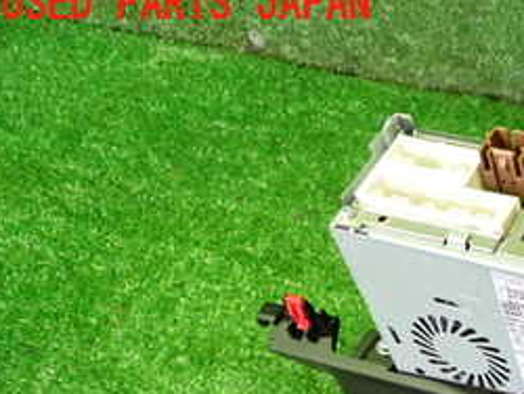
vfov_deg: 22.8
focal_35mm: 60
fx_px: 909
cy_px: 451
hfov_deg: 28.3
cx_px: 618
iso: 640
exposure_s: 1/30
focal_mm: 4.5
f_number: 2
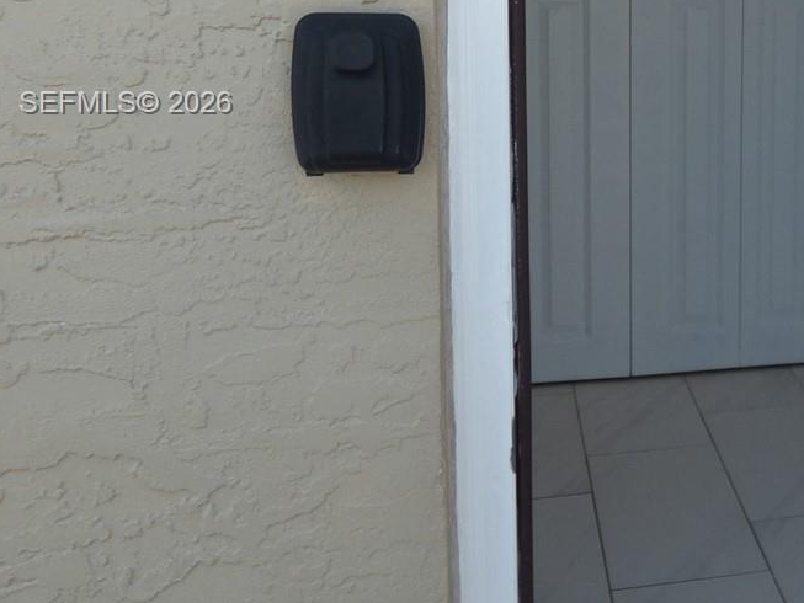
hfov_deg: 34.7
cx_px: 834
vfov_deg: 28.9
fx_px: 1138
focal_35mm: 49
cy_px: 105
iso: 100
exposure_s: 1/320
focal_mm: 3.58
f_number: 2.8
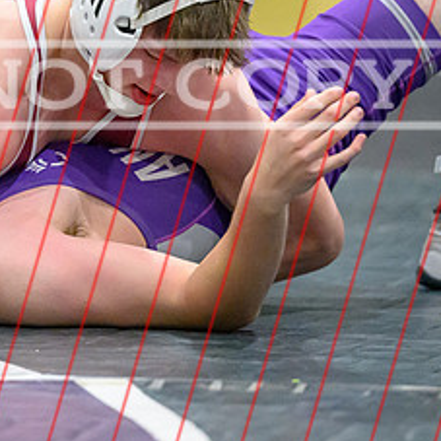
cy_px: 139
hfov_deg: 3.9
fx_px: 6544
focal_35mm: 454
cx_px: 93
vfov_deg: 3.9
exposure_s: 1/800
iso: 10000
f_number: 2.8
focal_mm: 170
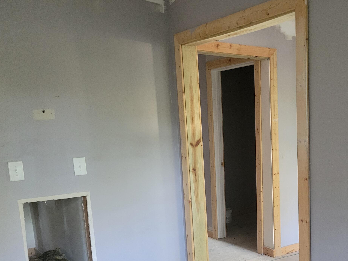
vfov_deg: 33.7
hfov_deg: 43.2
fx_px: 422
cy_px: 196
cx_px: 267
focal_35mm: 42
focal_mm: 5.4
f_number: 1.8
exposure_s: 1/30
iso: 640
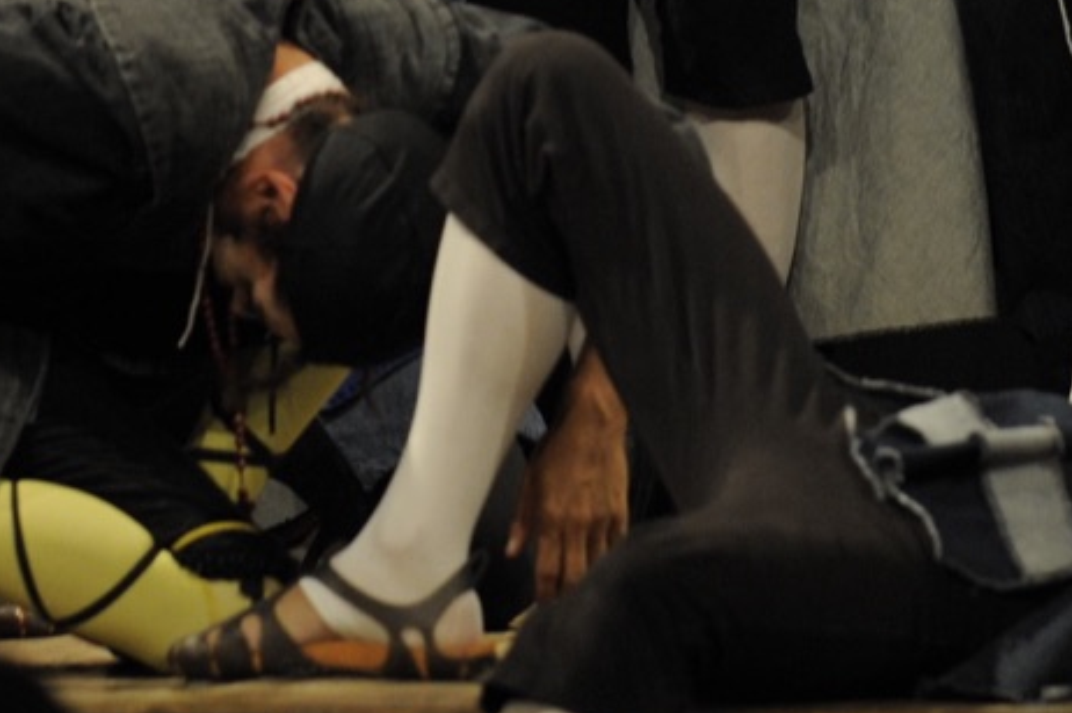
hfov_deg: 4.4
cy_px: -286
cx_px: 413
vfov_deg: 2.9
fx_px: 13921
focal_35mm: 468
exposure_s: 1/160
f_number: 2.8
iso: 1600
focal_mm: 135
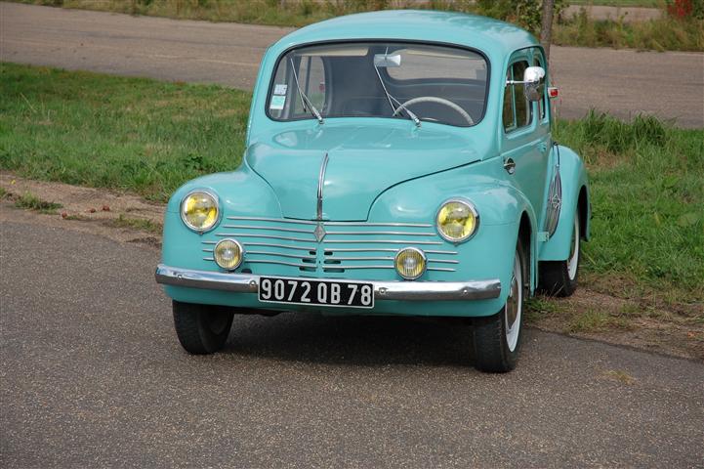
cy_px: 234
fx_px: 2052
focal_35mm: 105
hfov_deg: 19.5
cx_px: 352
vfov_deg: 13.0
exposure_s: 1/640
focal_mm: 70
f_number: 6.3
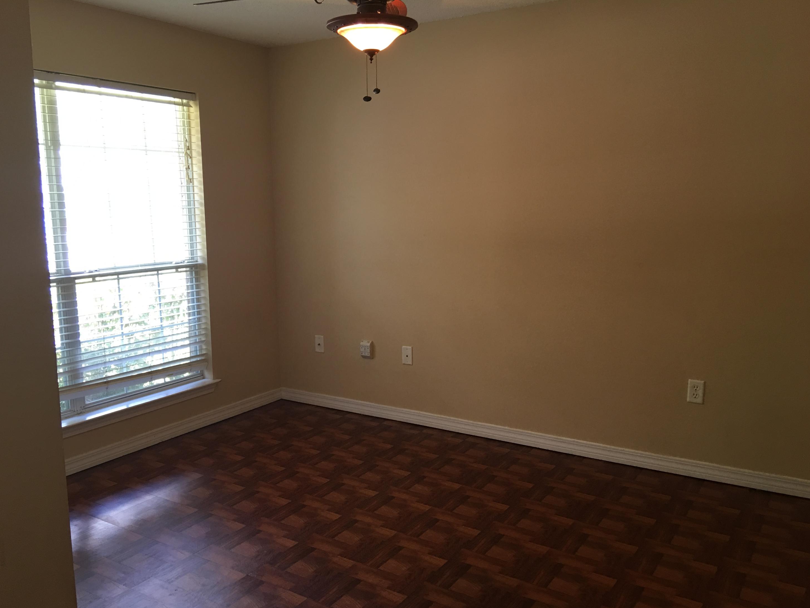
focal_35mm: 30
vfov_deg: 46.8
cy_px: 313
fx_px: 702
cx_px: 396
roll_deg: +0.6
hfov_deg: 60.0
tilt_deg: -7.2
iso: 32
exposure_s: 1/15
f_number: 2.2
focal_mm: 4.15
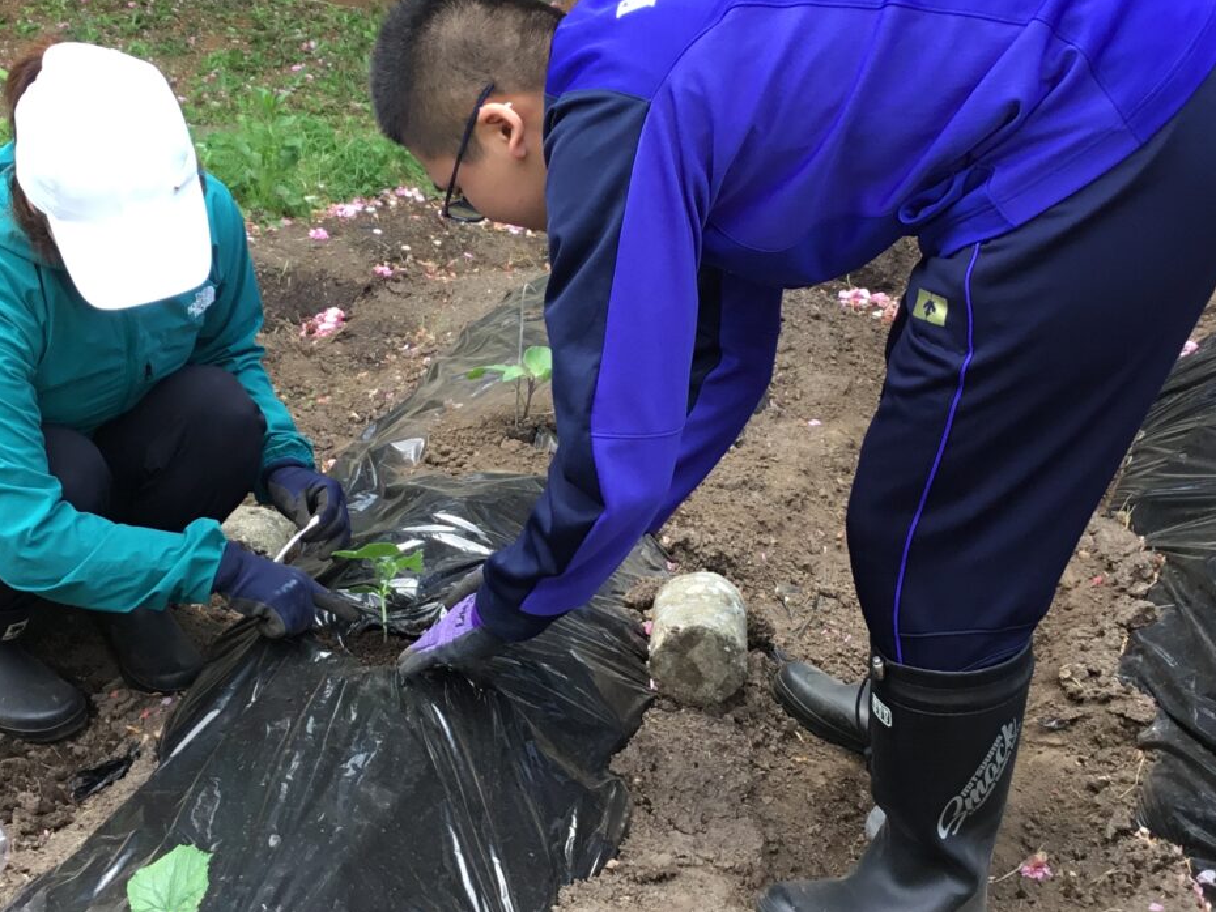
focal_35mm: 60
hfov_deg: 32.1
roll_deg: -3.3
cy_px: 451
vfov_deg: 24.4
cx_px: 499
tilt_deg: -21.9
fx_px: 2108
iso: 25
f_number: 2.4
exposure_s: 1/150
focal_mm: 3.3
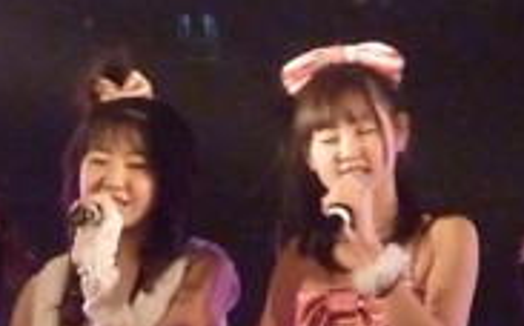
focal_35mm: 235
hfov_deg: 8.9
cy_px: 246
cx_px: 309
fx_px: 3353
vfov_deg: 5.6
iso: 3200
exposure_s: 1/40
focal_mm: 14.7
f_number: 4.3
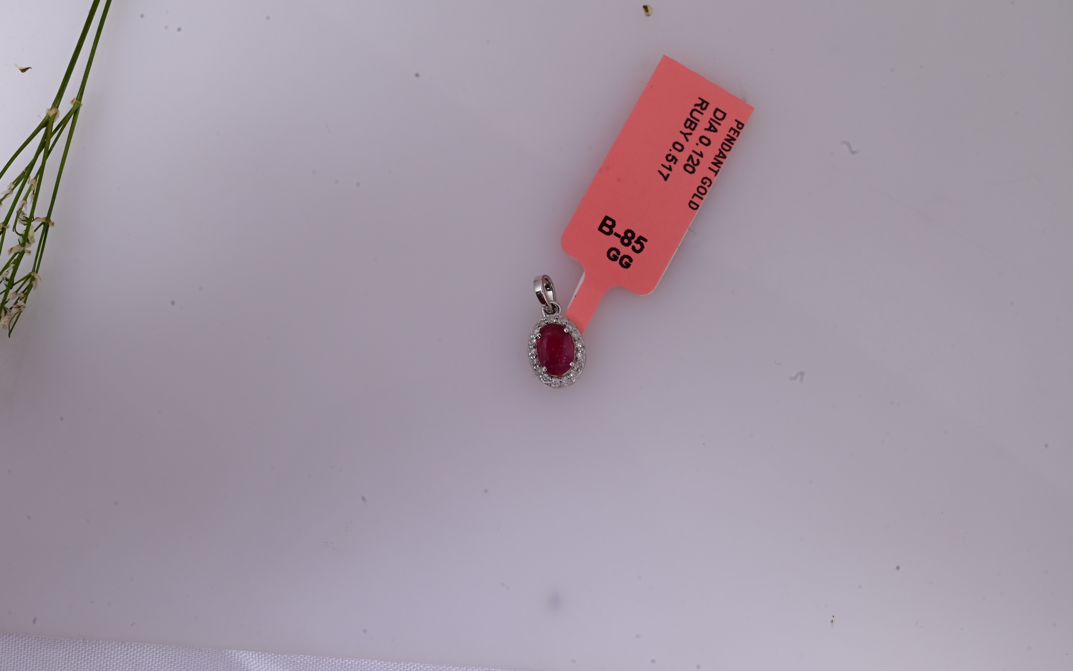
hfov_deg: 26.5
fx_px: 2281
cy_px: 336
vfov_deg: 16.7
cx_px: 557
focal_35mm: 78
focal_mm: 70
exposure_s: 1/125
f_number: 20
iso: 640
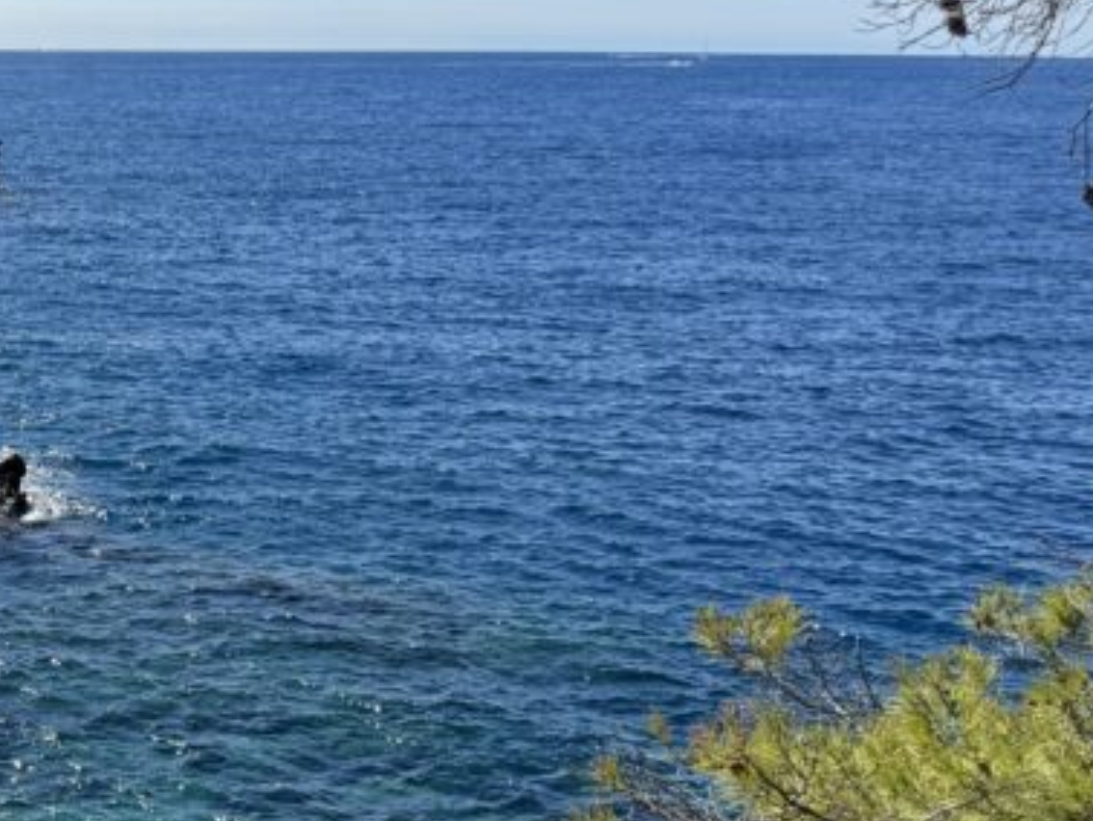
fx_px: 2054
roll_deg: +0.0
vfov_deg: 22.6
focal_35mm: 65
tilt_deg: -10.4
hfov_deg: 26.5
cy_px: 422
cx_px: -217
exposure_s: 1/4950
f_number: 1.78
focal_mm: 6.76
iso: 80
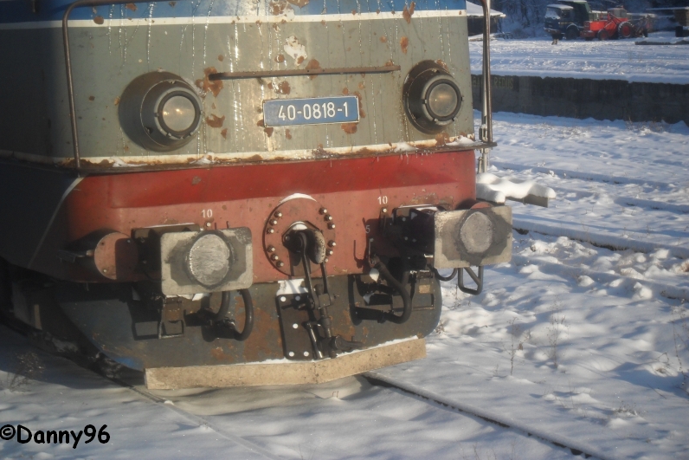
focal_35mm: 93
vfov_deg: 14.7
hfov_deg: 21.9
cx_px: 344
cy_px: 202
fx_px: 1780
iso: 100
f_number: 5.5
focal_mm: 15.7
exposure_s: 1/500
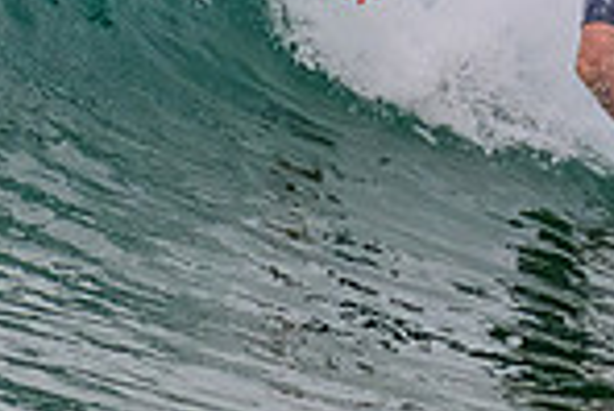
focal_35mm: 4308
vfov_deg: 0.3
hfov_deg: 0.5
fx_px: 73546
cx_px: 647
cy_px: -23
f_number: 11
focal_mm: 800
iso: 1000
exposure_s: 1/2000
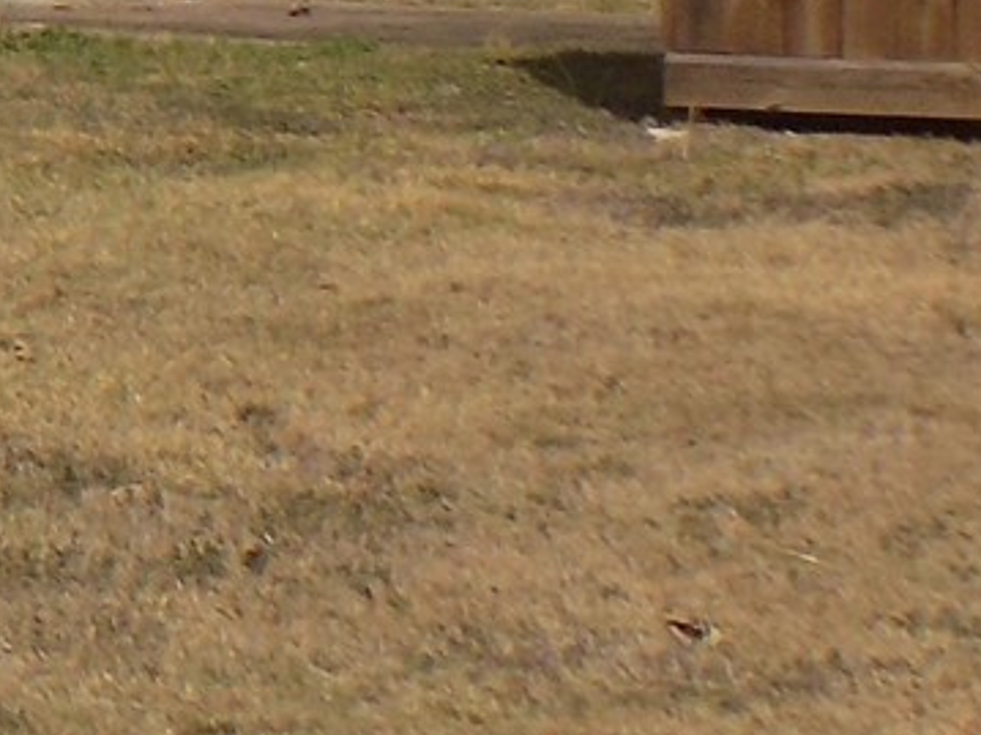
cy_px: -448
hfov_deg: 8.7
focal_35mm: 211
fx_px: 5978
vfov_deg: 6.9
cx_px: -1213
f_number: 11.2
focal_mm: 6.6
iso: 80
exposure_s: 1/200
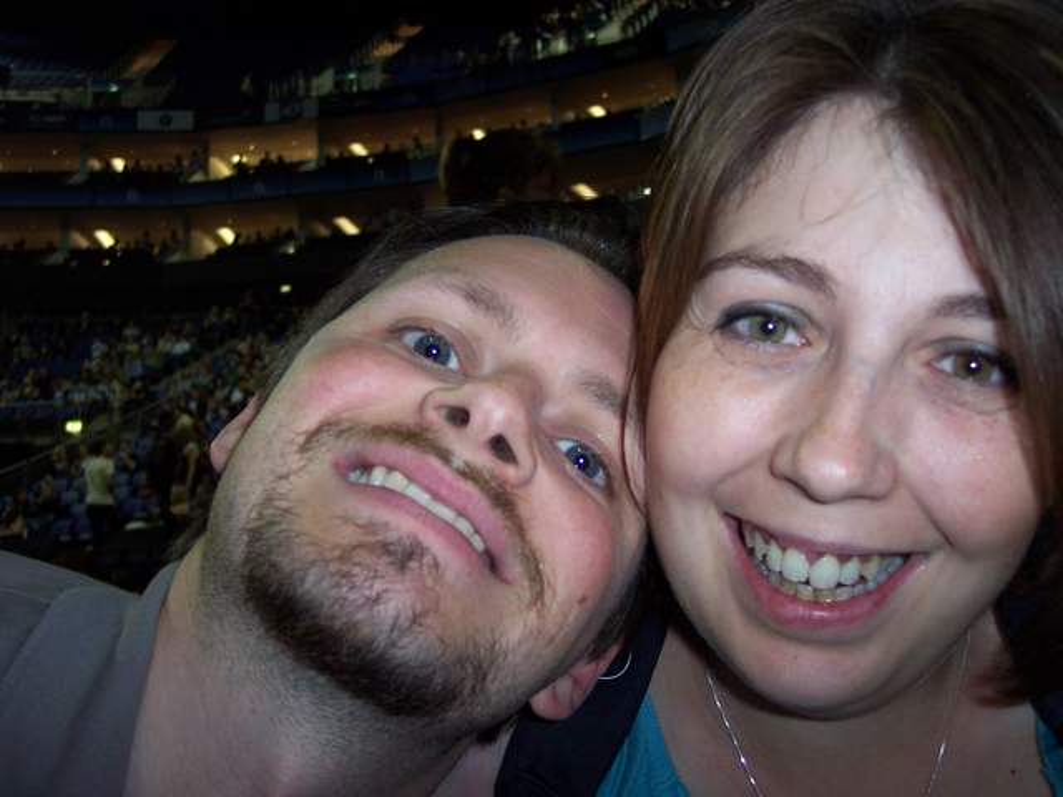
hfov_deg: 49.0
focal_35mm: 38
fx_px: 1167
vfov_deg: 37.7
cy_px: 398
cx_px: 532
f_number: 2.8
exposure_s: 1/30
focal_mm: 8
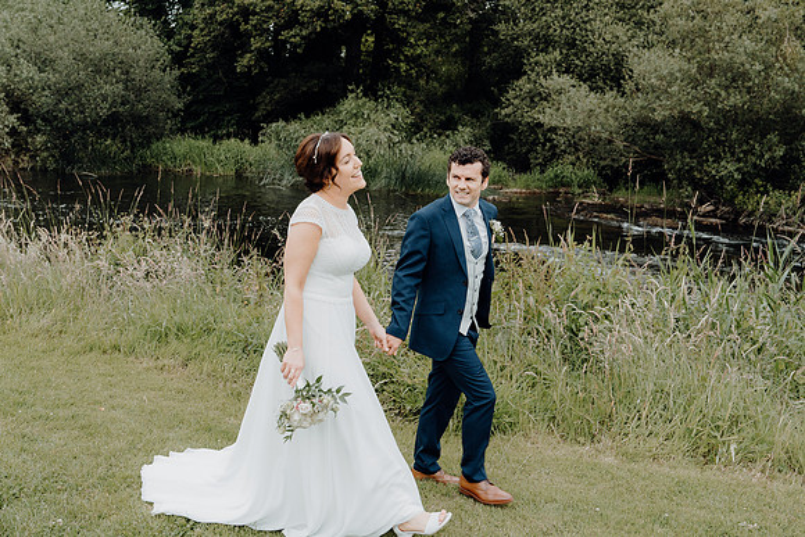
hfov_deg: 51.9
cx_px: 402
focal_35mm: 37
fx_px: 828
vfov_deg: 36.0
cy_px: 268
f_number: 5
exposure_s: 1/200
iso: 125
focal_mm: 37
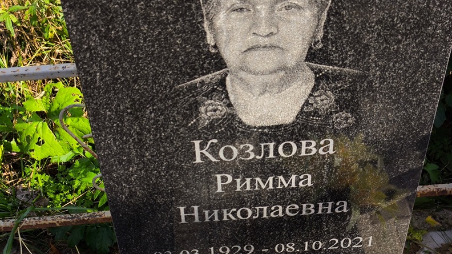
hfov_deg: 37.9
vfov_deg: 21.8
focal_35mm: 55
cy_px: 160
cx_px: 225
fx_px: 659
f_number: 1.7
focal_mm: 4.71
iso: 50
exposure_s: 1/282
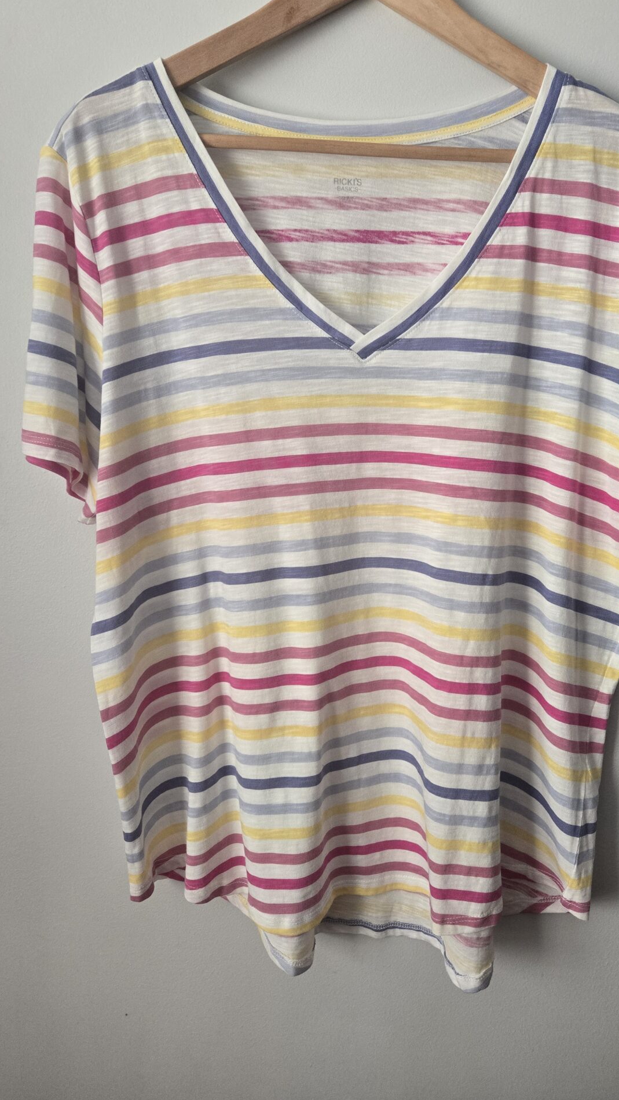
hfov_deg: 42.7
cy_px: 533
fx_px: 788
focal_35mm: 27
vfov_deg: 69.8
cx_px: 375
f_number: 1.8
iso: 250
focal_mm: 5.4
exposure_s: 1/120
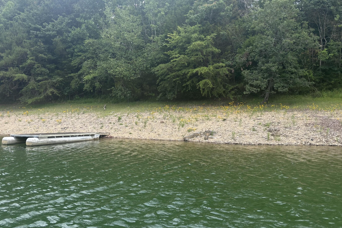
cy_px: 85
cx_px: 158
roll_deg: +1.3
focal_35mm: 37
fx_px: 351
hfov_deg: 51.8
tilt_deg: +3.3
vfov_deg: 35.7
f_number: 1.6
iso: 50
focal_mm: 5.96
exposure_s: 1/1205
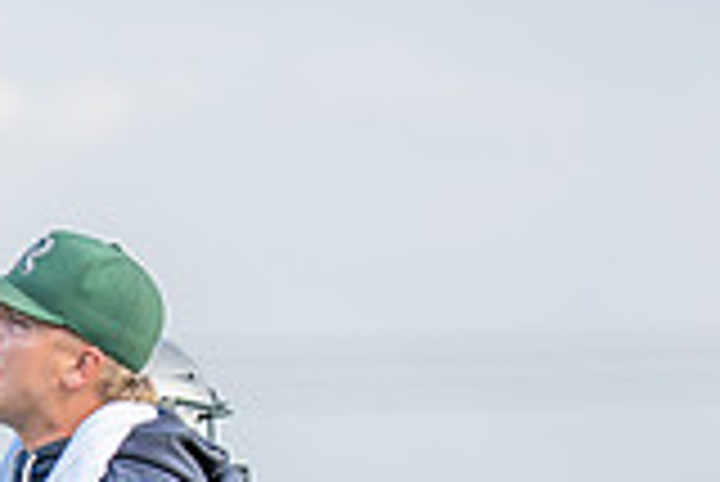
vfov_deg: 1.8
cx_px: -92
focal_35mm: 783
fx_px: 15674
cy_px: 777
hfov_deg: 2.6
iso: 500
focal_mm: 157
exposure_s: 1/1600
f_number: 2.8
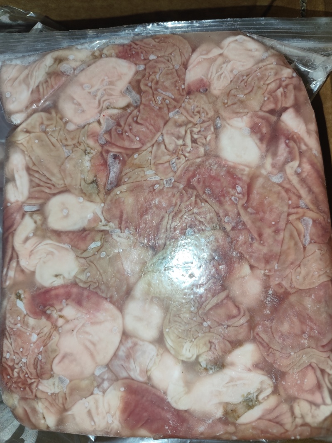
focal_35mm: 23
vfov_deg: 73.9
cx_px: 166
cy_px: 222
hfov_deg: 58.9
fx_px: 294
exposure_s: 1/100
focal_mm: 6.14
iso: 200
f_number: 1.65
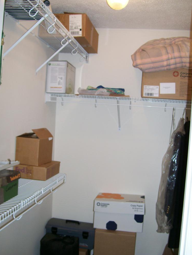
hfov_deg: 38.7
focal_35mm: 37
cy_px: 126
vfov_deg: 50.1
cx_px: 96
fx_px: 274
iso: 80
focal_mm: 6
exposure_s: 1/64
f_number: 2.7
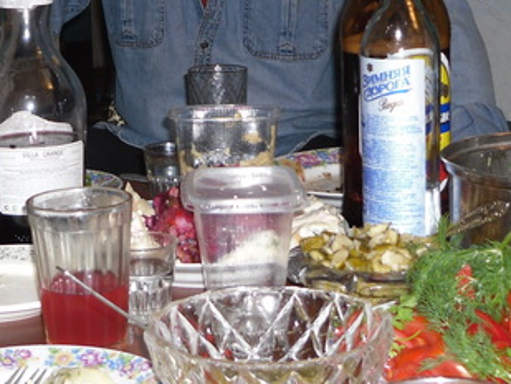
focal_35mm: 88
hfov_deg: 22.0
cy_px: 55
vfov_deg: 16.6
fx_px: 1300
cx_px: 119
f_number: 2.8
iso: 80
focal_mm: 6
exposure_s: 1/15
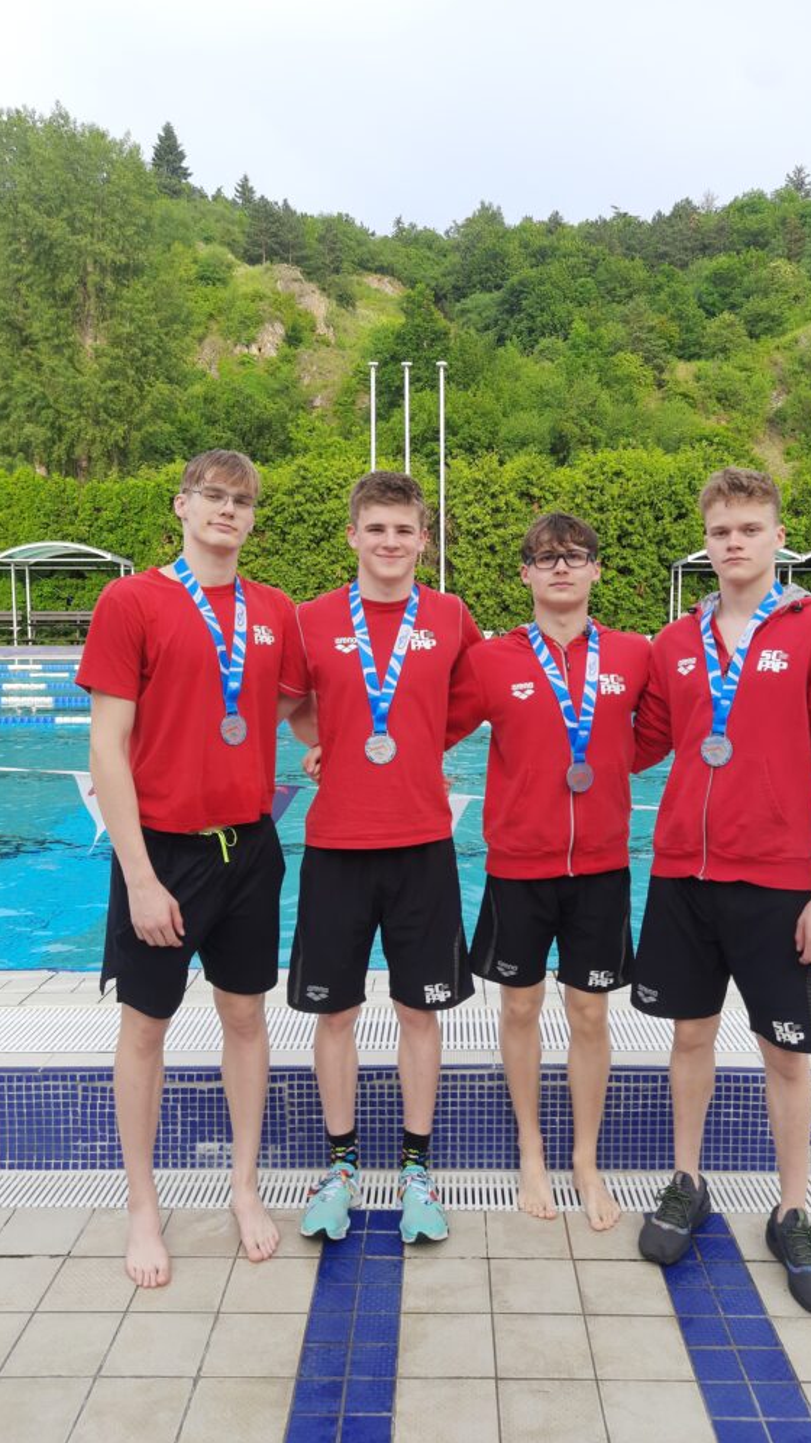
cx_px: 434
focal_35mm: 28
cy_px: 727
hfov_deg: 41.5
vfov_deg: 67.9
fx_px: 1071
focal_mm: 4.6
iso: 40
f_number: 2
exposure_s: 1/165
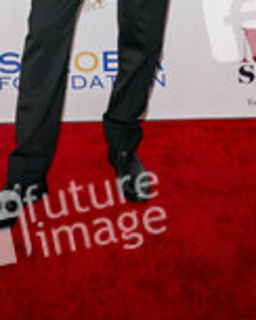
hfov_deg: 18.6
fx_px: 780
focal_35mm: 82
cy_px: -92
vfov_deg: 21.2
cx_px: 120
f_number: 6.3
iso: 800
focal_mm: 33.5
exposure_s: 1/200
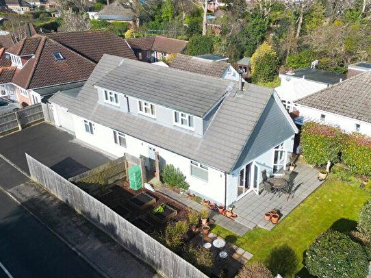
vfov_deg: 45.4
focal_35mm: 31
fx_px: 332
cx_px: 201
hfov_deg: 58.3
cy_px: 141
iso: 200
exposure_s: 1/2000
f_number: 1.7
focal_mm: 6.7
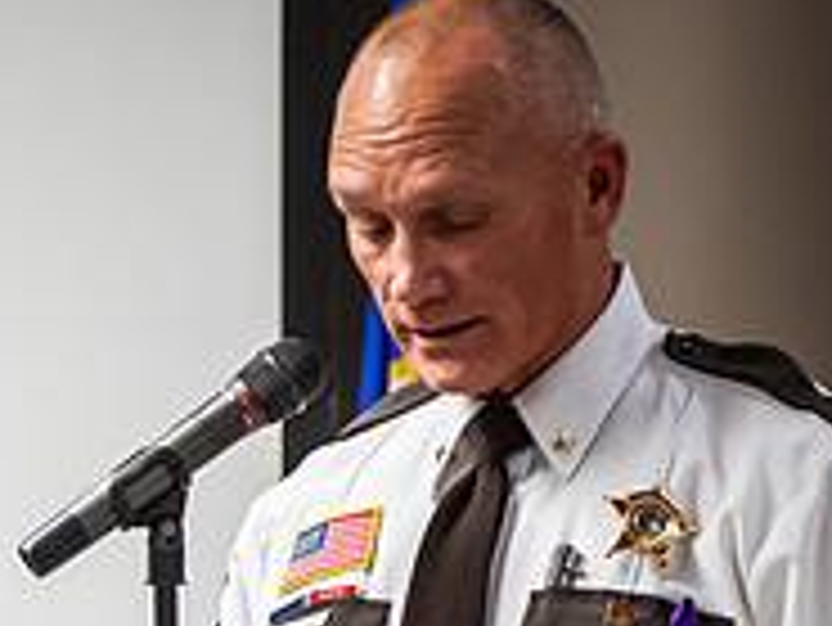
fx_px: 14334
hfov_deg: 3.3
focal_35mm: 596
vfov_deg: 2.5
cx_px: -203
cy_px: 692
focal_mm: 185
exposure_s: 1/320
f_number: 2.8
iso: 3200
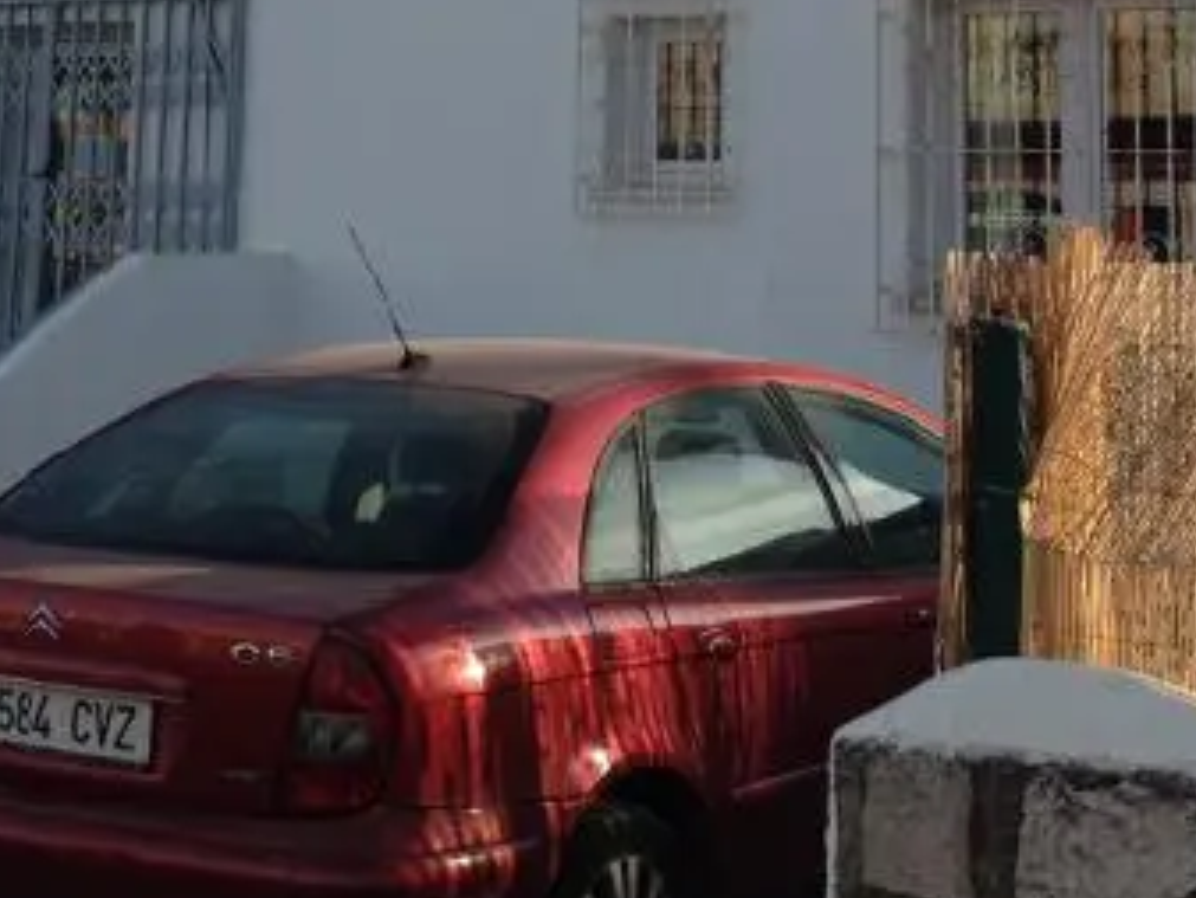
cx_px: 561
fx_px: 2869
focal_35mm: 83
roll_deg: -0.4
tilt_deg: +7.4
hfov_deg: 23.5
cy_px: -85
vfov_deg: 17.2
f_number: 2.4
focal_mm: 4.28
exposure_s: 1/905
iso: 50
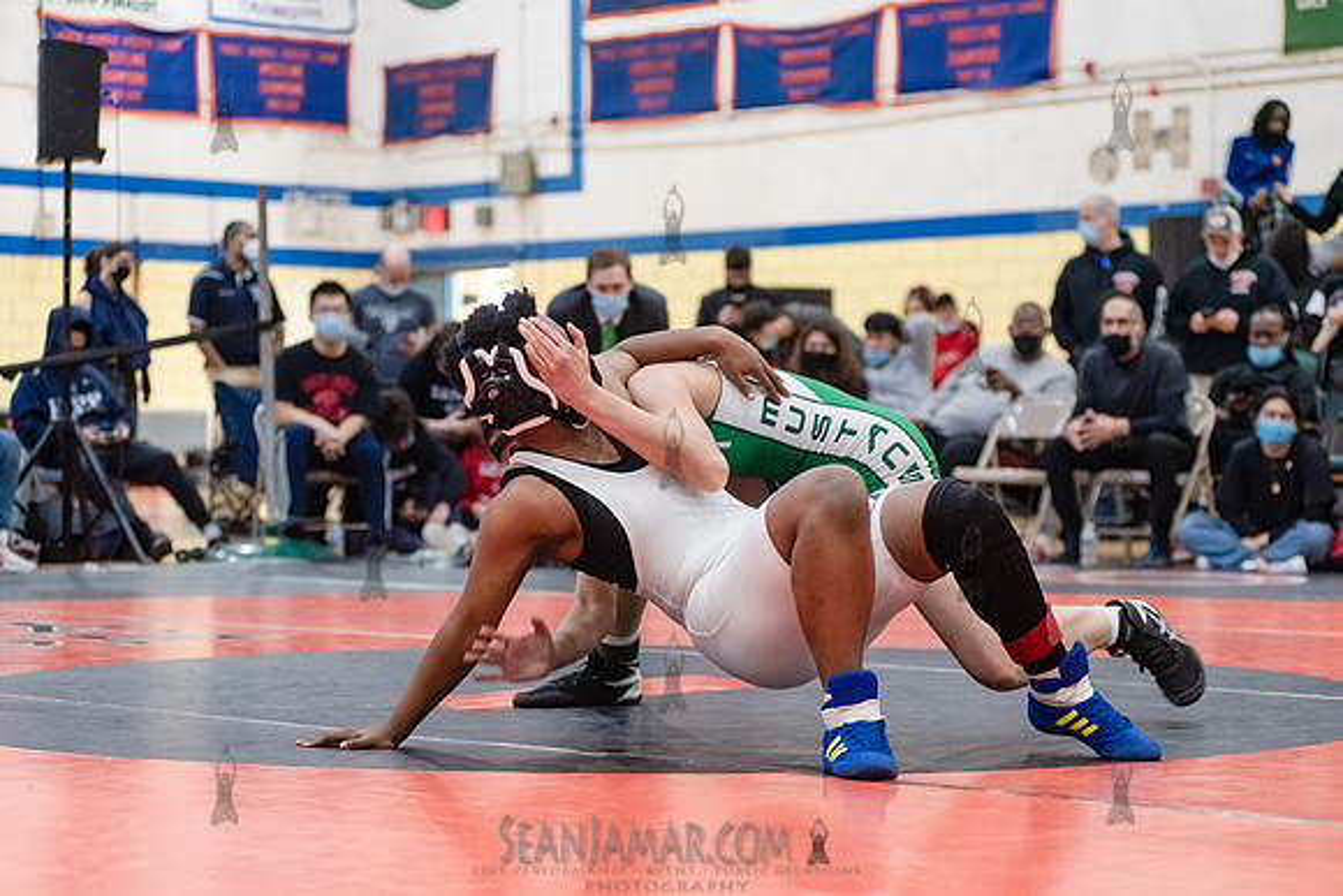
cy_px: 448
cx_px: 672
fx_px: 2985
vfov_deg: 17.1
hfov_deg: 25.4
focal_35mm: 80
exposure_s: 1/400
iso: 4000
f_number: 3.5
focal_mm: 80
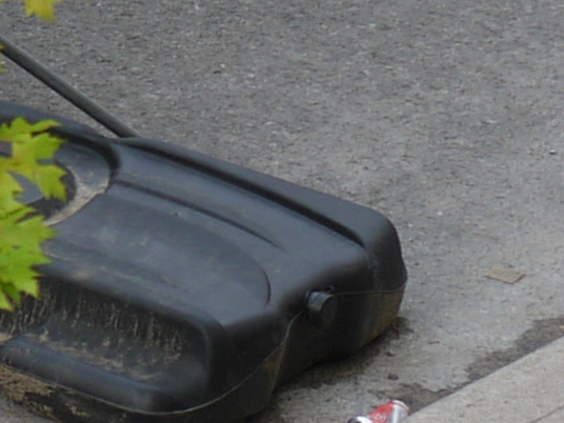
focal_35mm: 522
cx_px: -1137
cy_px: -112
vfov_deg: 2.8
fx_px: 8505
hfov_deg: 3.7
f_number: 3.5
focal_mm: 35
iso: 100
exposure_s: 1/250
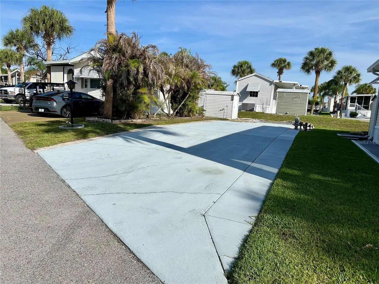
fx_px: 285
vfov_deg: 53.1
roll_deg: -3.6
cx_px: 190
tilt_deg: -7.4
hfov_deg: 67.3
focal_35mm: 26
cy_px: 142
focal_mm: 5.7
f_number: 1.5
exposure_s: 1/6579
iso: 50
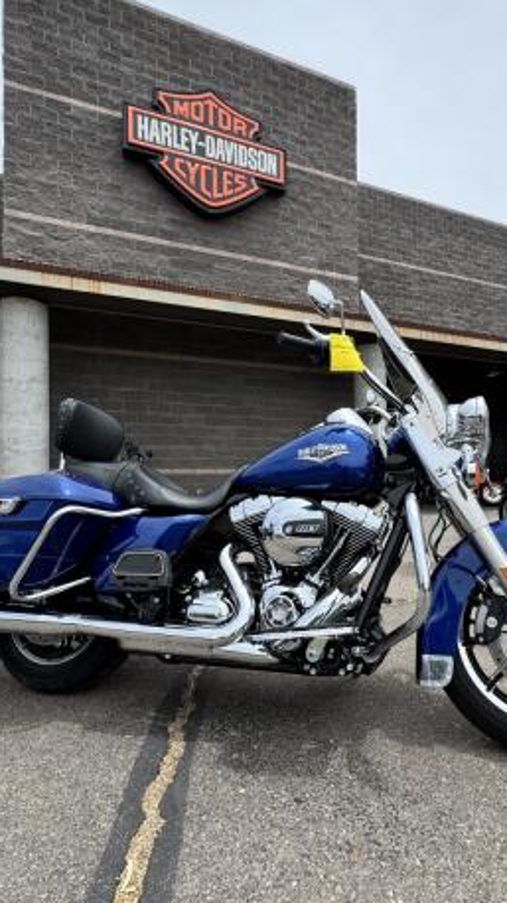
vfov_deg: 86.6
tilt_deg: +1.8
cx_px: 312
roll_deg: +1.1
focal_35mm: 20
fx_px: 479
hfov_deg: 55.2
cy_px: 477
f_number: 2.2
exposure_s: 1/968
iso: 40
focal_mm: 2.22
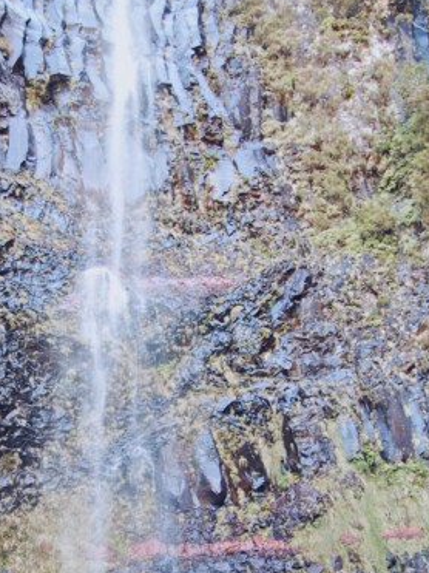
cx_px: 95
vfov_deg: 17.4
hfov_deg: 13.2
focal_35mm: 112
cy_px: 465
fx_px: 1852
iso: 400
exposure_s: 1/50
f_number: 5
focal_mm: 40
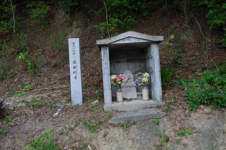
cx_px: 113
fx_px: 213
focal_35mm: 34
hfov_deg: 55.9
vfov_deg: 38.7
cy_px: 75
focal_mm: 23.13
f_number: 5
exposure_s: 1/500
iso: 800
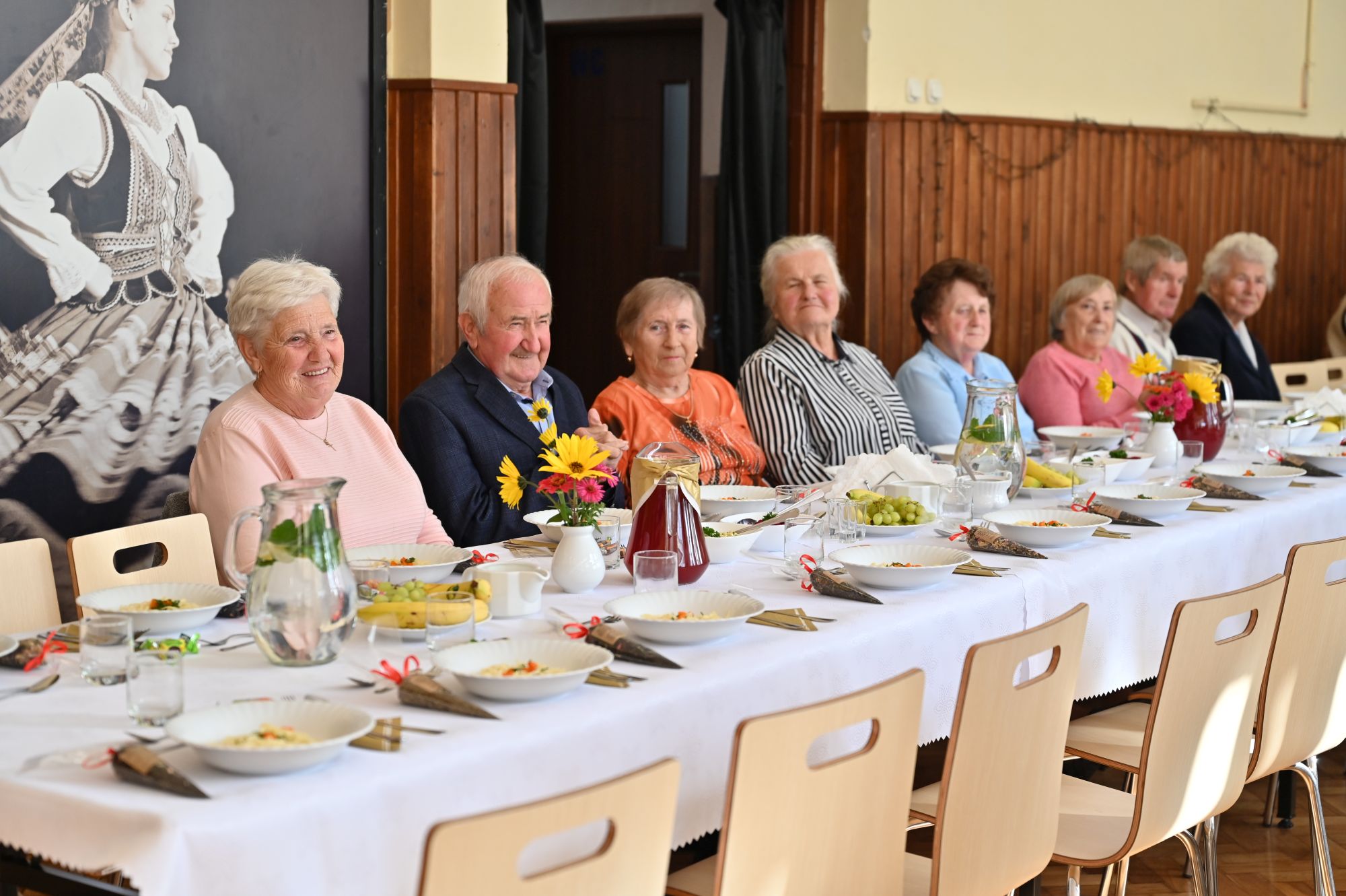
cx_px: 673
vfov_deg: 23.8
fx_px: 2130
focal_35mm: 57
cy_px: 448
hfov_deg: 35.1
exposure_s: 1/250
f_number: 3.5
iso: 400
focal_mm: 57
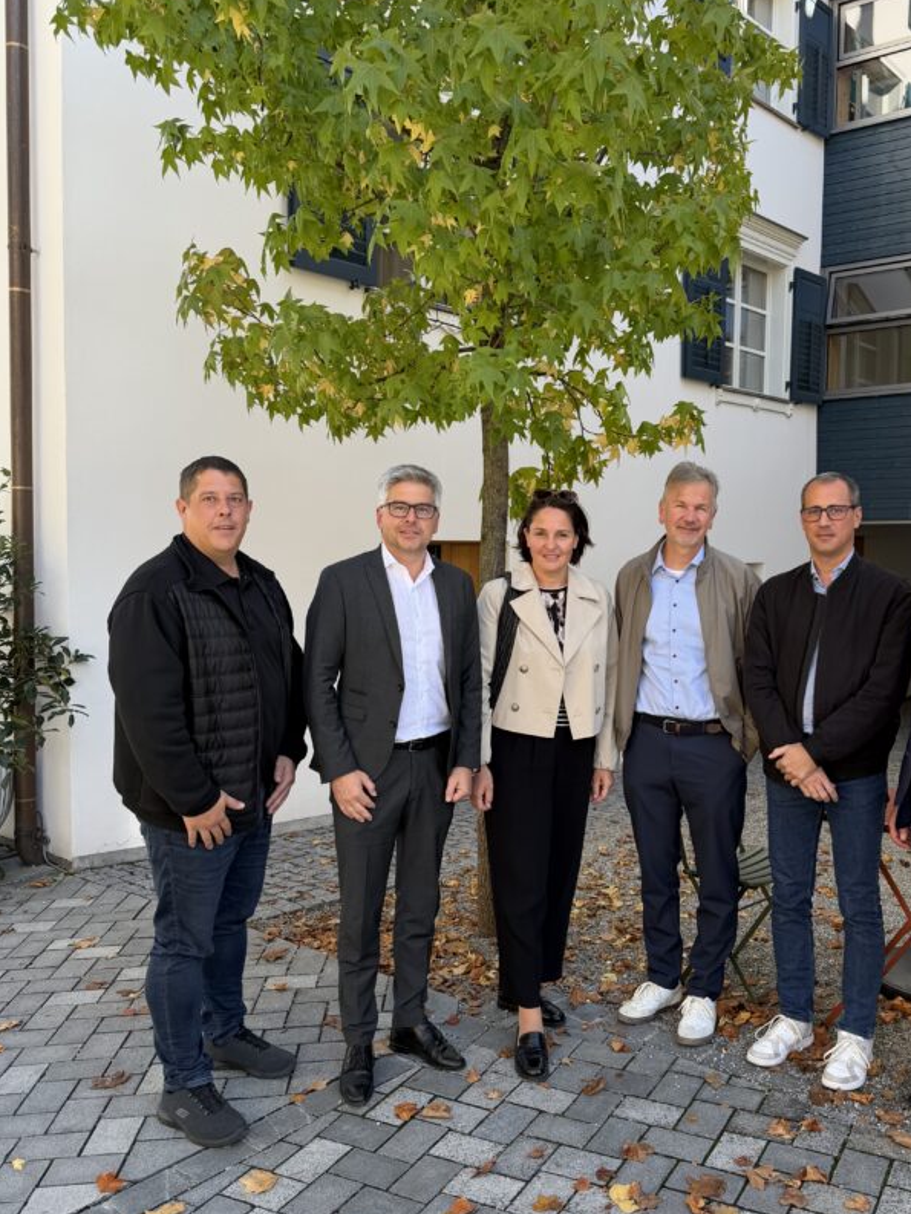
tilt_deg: -5.0
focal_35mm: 31
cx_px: 582
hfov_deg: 45.0
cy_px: 617
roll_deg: -0.5
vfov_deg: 58.3
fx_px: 1087
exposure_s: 1/481
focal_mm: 6.76
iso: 80
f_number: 1.78
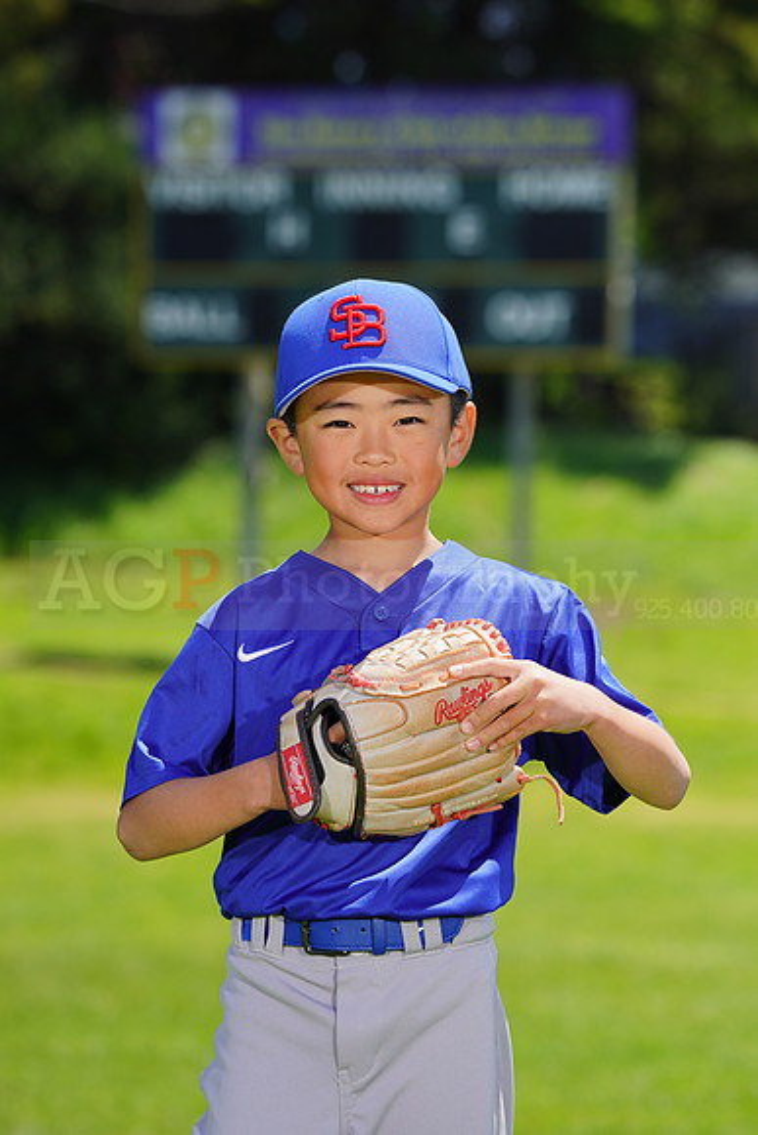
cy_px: 568
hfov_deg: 5.5
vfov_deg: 8.2
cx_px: 379
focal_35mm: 250
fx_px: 7891
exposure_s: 1/250
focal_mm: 250
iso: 100
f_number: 8
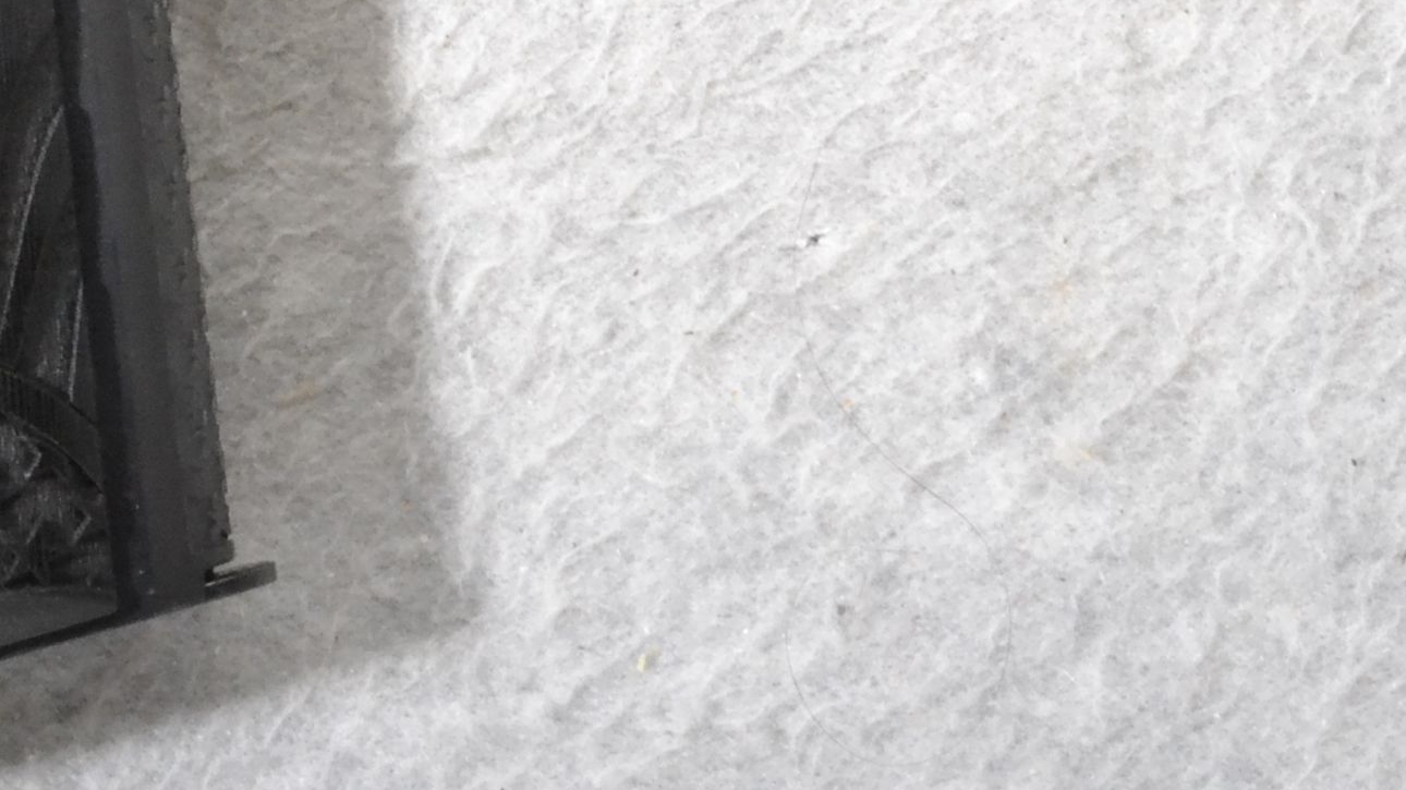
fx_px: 5964
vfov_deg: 7.4
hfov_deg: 13.4
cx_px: 541
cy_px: -425
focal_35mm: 160
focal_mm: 38
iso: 3200
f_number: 20
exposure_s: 1/125
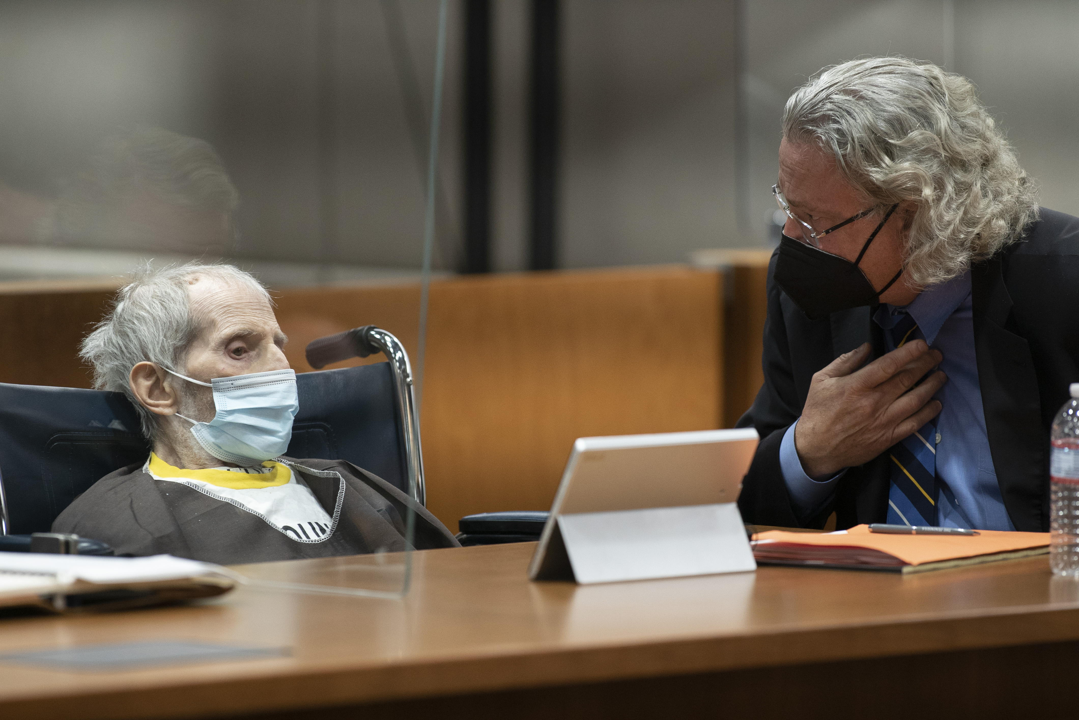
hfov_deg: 6.9
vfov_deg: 4.6
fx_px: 8996
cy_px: 360
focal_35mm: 300
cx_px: 540
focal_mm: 300
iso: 3200
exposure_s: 1/250
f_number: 3.2
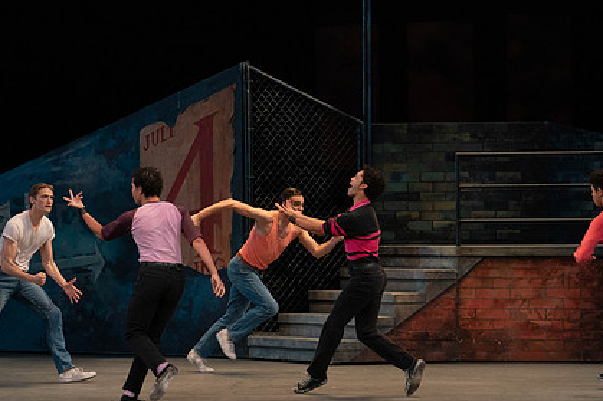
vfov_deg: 6.7
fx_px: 3432
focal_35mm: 205
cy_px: 200
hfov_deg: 10.0
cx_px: 217
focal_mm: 148
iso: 3200
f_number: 4.5
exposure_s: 1/400
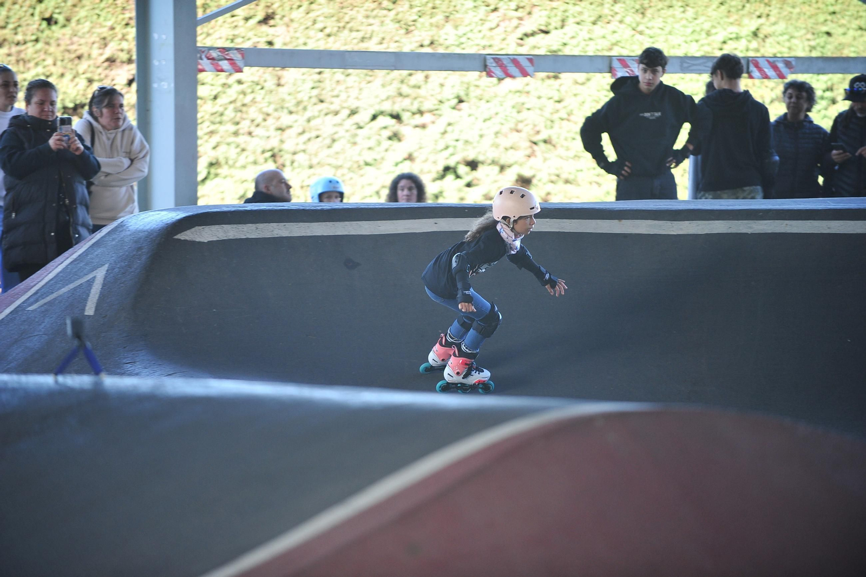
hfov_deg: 10.3
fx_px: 4808
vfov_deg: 6.9
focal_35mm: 200
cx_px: 433
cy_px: 288
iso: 800
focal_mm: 200
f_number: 2.8
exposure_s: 1/500
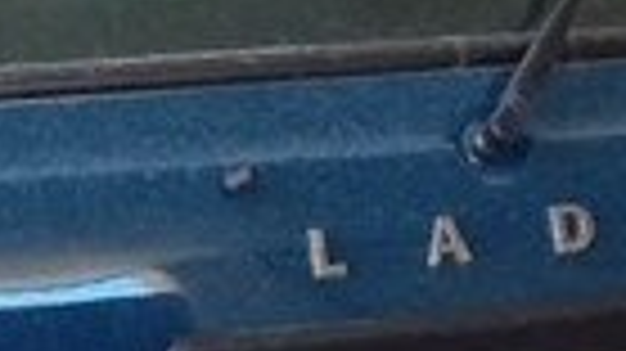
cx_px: -77
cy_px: 515
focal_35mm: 160
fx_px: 2654
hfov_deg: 13.2
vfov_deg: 7.5
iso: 64
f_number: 2.2
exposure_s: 1/50
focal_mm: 3.3
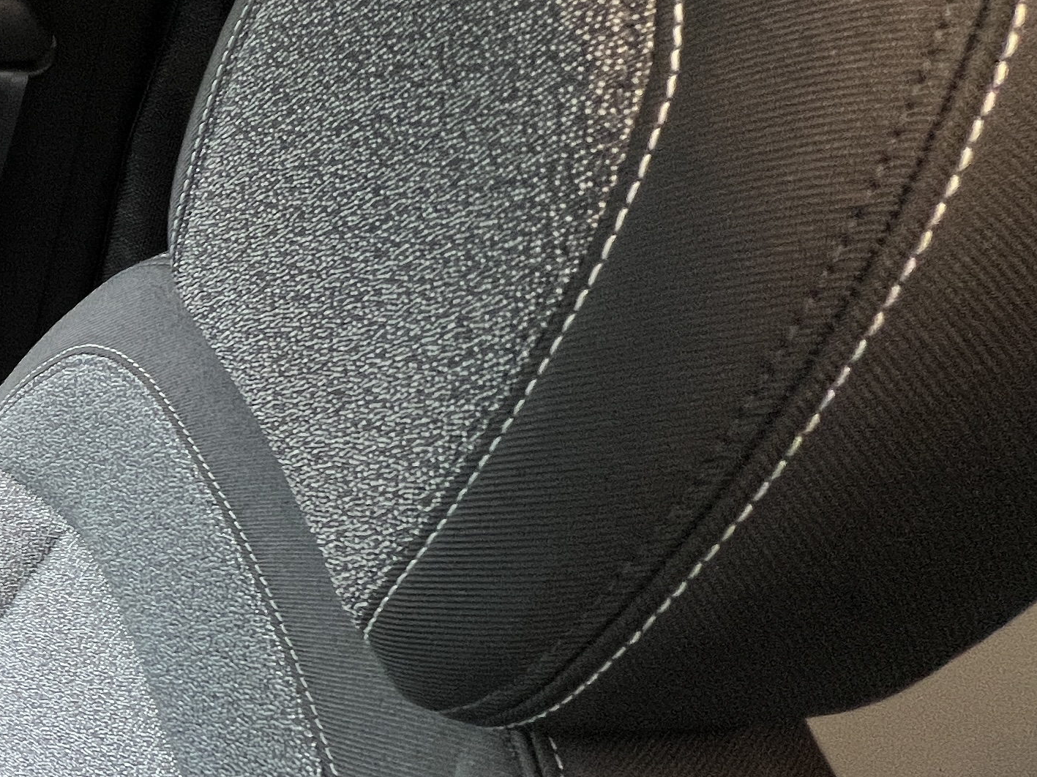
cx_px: -419
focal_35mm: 37
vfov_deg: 37.7
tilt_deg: -48.9
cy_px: 577
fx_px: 1108
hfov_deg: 32.0
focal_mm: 1.57
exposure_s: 1/150
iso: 100
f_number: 1.8
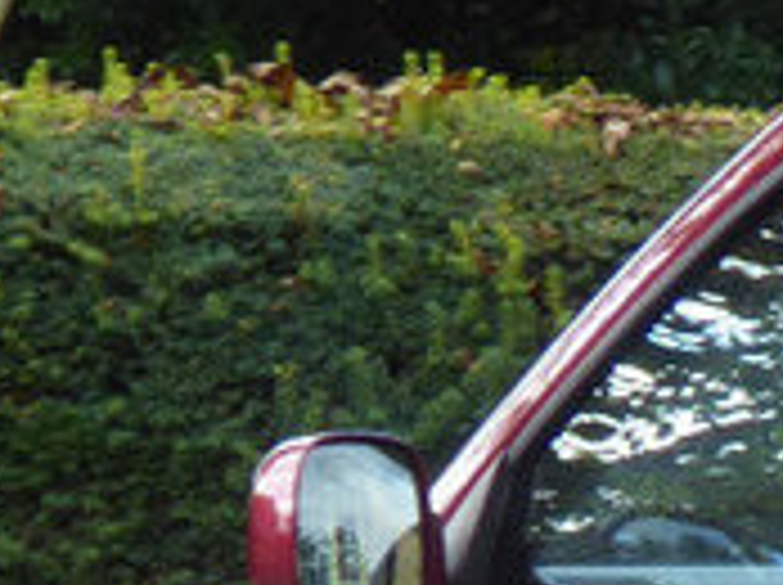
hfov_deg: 4.6
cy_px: 932
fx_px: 9510
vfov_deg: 3.5
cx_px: 2056
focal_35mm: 421
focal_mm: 10.9
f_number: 4.3
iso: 160
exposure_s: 1/60
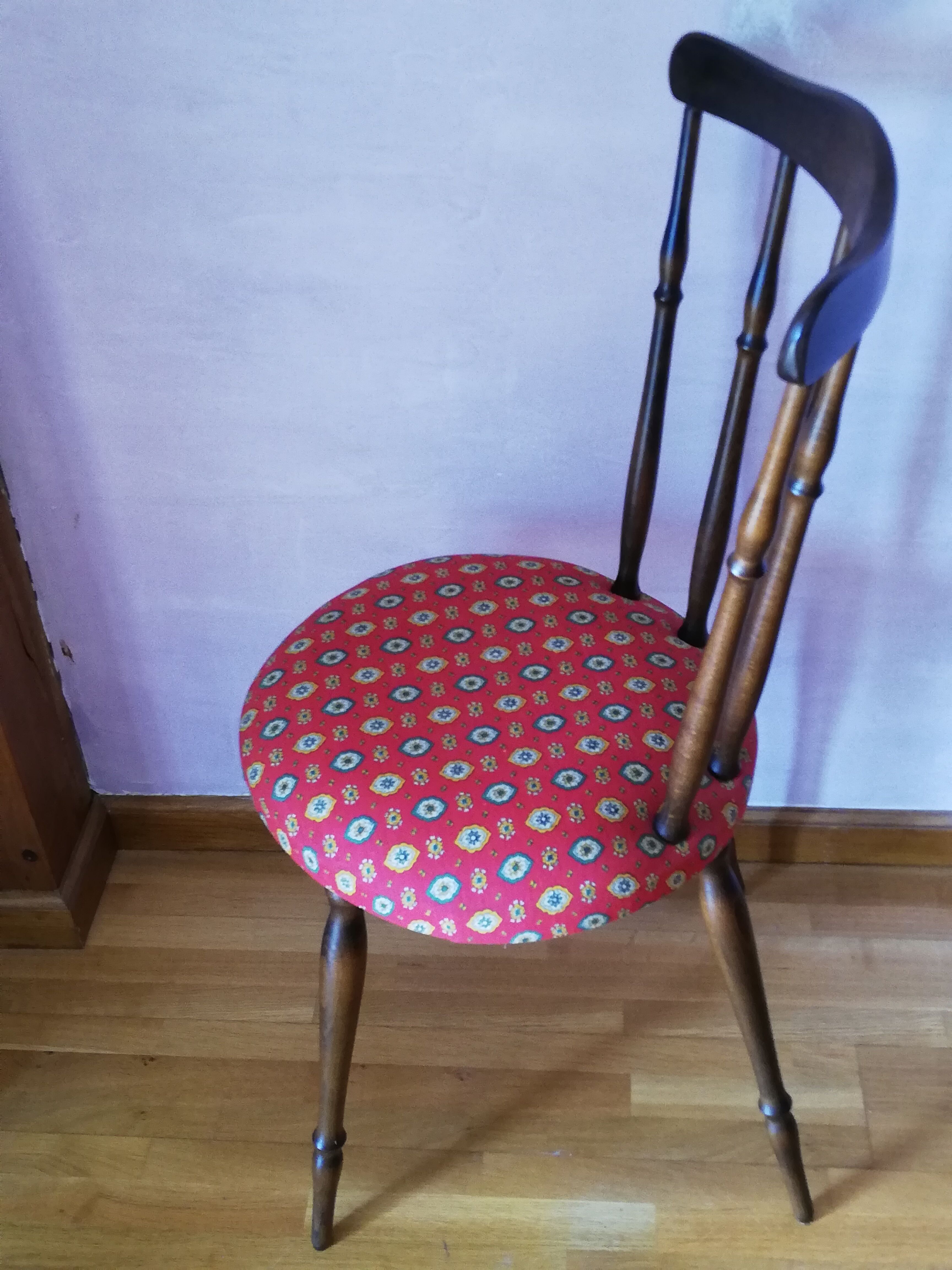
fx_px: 1467
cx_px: 476
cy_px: 635
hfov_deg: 36.0
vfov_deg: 46.8
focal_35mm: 40
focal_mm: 3.81
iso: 250
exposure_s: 1/33.3
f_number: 2.2
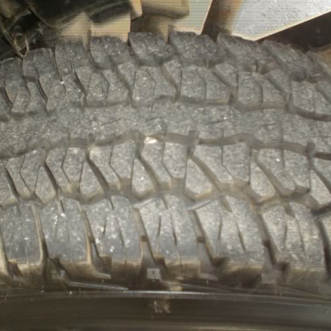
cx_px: 128
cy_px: 166
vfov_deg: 37.6
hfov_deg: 37.4
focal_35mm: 45
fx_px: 487
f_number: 3.1
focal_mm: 6.3
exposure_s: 1/60
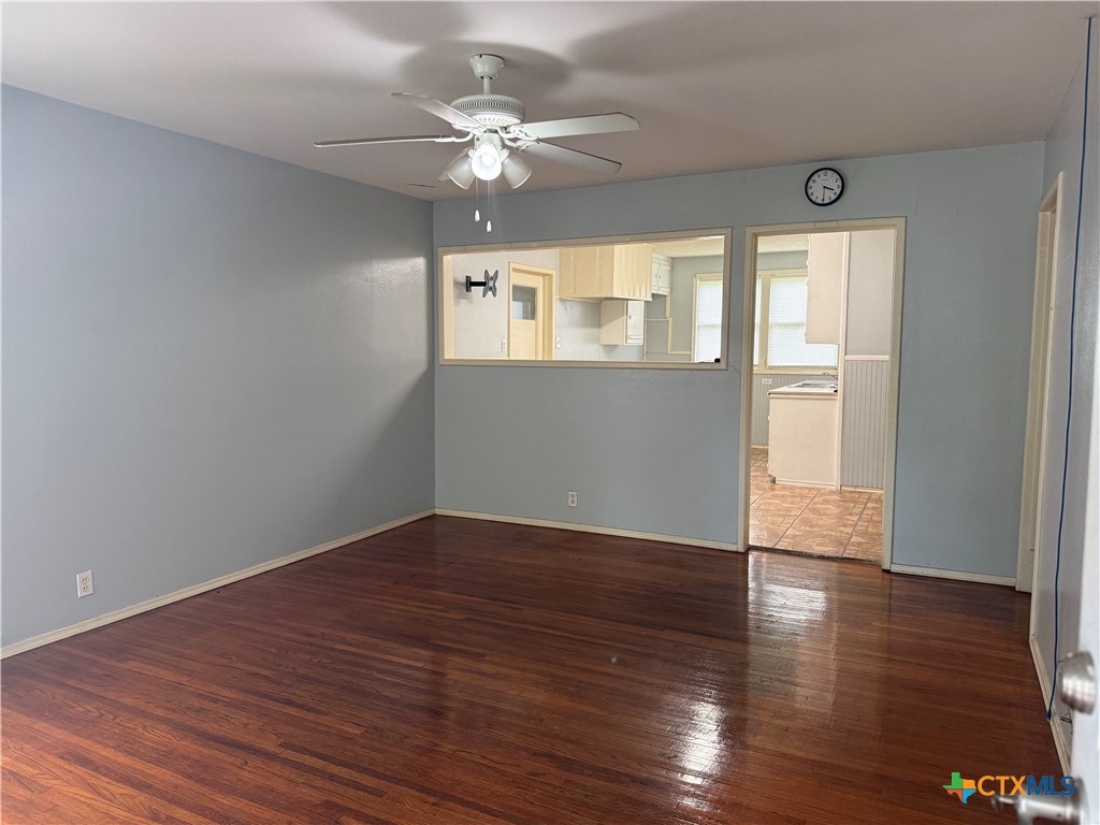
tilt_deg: -4.2
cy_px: 412
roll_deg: +0.4
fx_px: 763
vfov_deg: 56.8
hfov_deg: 71.6
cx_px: 550
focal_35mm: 24
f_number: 1.78
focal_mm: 6.76
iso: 200
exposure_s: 1/113
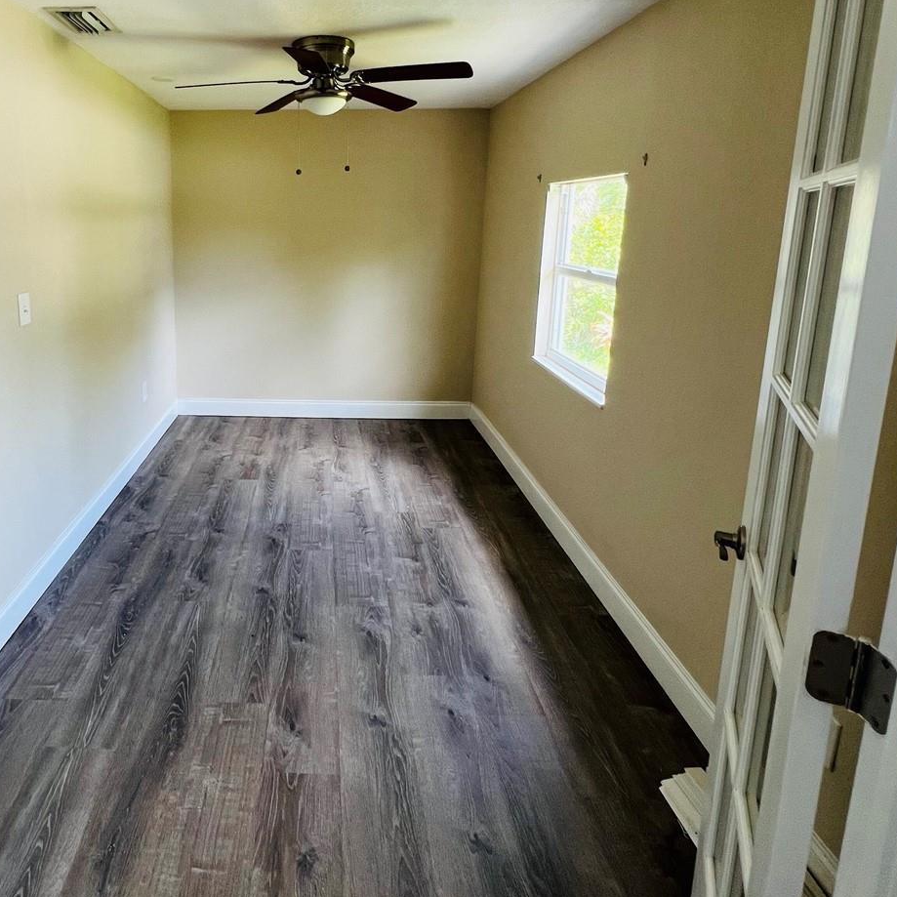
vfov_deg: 73.5
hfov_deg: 72.7
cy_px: 332
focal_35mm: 20
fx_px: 586
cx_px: 303
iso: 80
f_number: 1.8
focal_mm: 1.57
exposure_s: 1/99
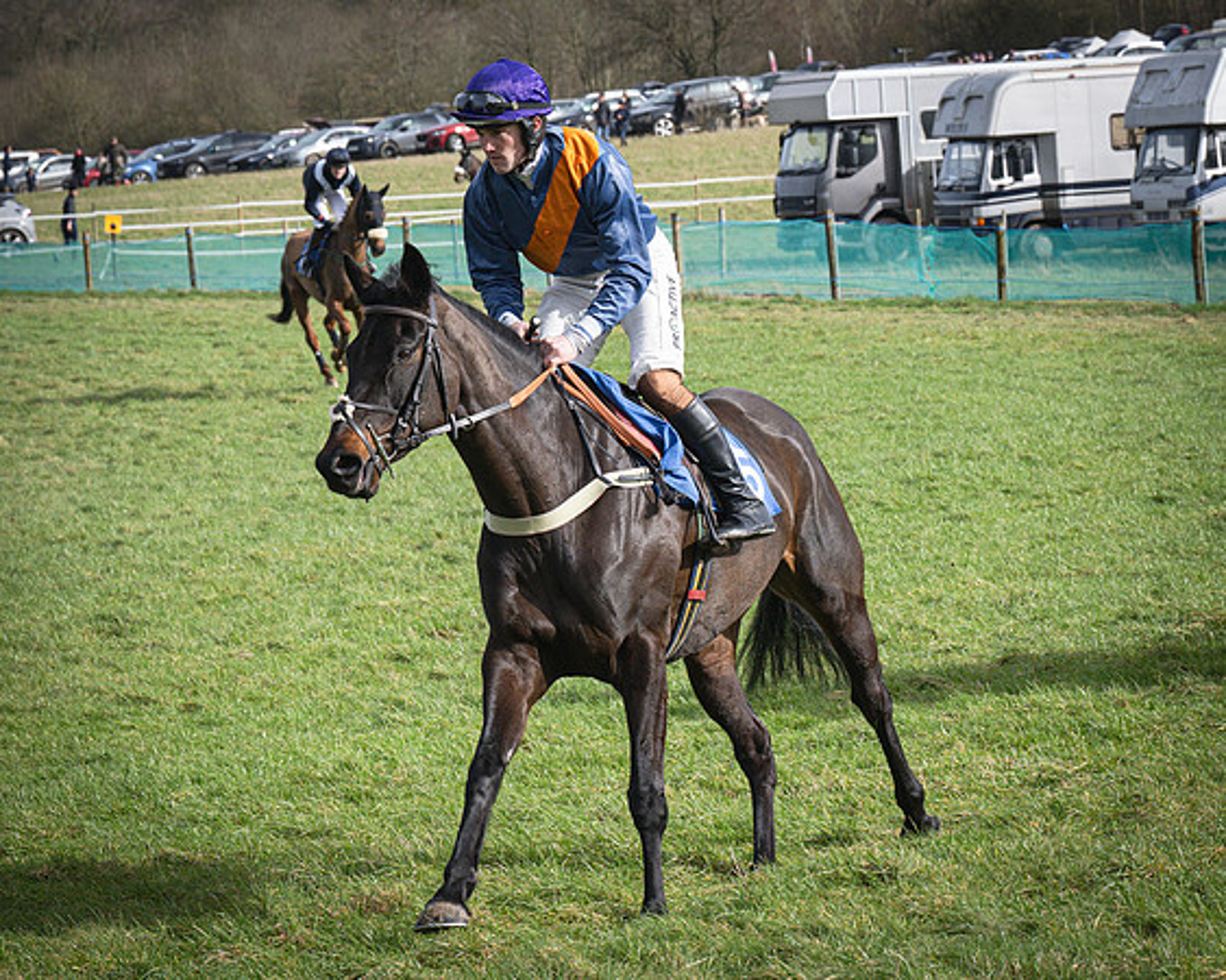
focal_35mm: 162
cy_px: 574
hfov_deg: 11.9
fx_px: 5869
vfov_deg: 9.5
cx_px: 716
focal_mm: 70
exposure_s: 1/1250
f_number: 5.6
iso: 400
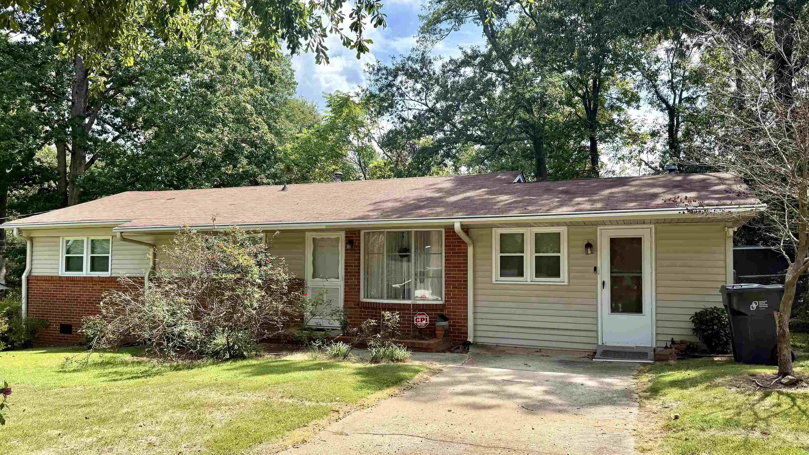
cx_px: 398
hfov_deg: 69.9
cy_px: 249
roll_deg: -0.1
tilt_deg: +2.8
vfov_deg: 42.8
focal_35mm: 27
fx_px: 579
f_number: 1.78
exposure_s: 1/3145
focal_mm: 6.76
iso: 100
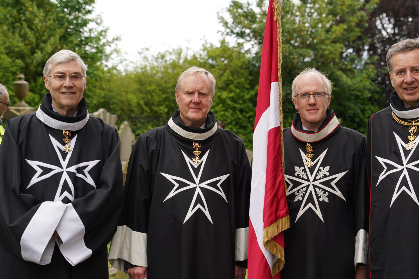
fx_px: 1141
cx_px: 247
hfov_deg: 20.8
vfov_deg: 14.0
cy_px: 152
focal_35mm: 98
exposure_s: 1/100
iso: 100
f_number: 5.6
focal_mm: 80
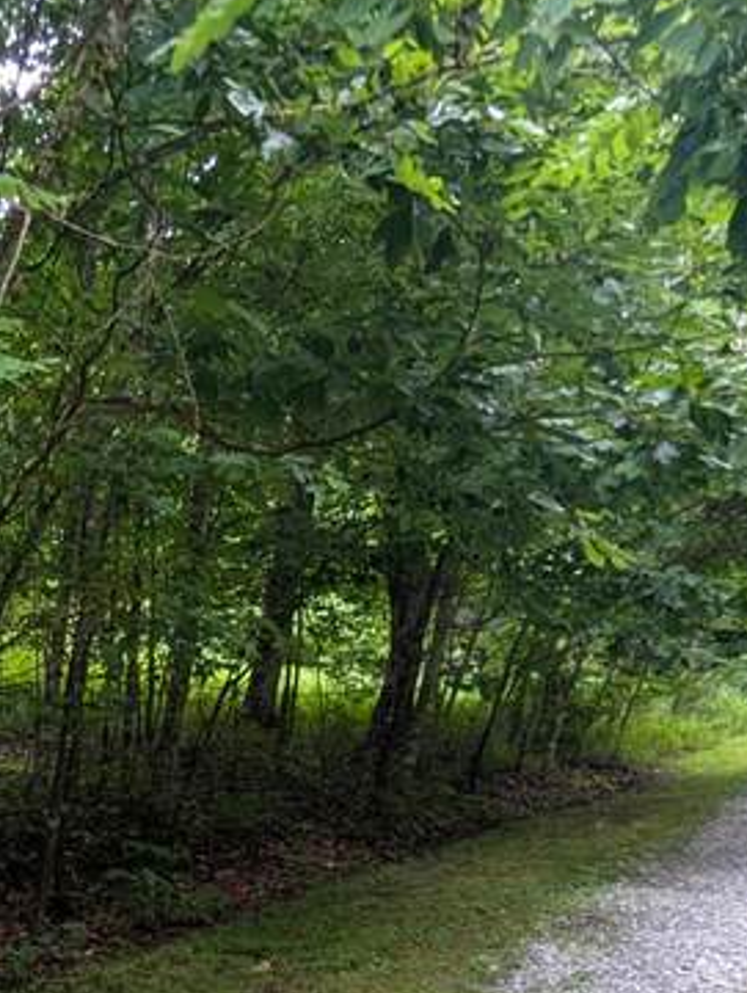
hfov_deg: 34.9
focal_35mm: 32
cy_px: 839
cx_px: -154
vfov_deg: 51.9
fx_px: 919
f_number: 1.7
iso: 216
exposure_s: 1/112
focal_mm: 2.02
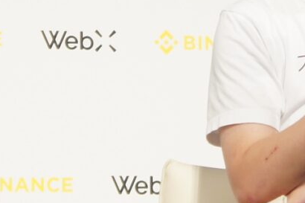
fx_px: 1270
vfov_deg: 9.0
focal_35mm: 150
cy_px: -29
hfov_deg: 13.3
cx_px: 376
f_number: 4.5
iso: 320
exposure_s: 1/80
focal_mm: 40
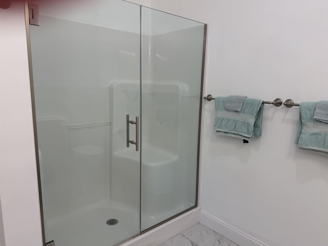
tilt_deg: -10.3
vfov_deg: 56.8
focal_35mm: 24
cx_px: 164
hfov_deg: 71.6
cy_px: 123
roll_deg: -1.4
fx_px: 227
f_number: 1.78
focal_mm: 6.76
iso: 64
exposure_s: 1/120
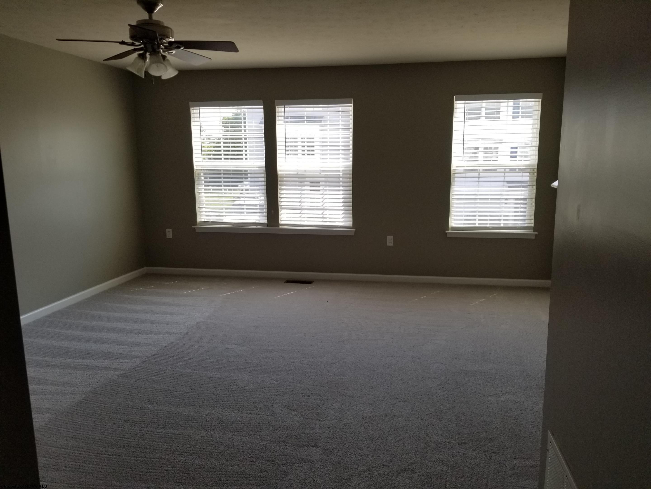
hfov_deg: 67.3
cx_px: 326
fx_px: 489
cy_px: 244
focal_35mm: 26
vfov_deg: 53.1
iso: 50
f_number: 1.7
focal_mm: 4.3
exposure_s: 1/370
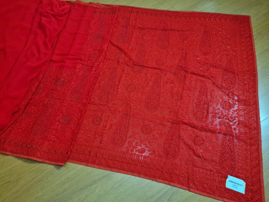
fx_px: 202
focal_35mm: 26
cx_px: 134
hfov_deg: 67.3
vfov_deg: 53.1
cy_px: 101
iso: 250
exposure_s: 1/60
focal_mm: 5.4
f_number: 1.8
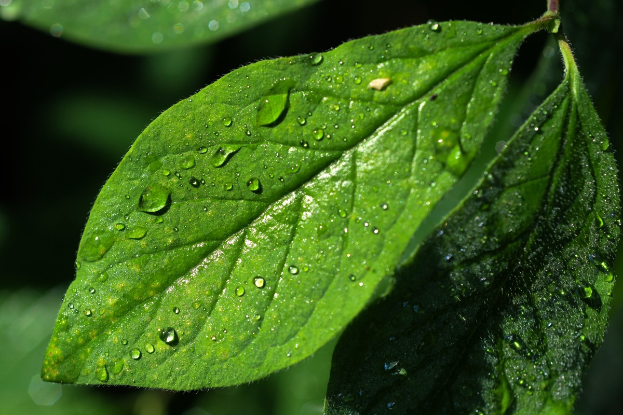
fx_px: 1038
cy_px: 208
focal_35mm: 60
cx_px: 312
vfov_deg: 22.6
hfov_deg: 33.4
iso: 500
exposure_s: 1/1000
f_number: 7.1
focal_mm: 60
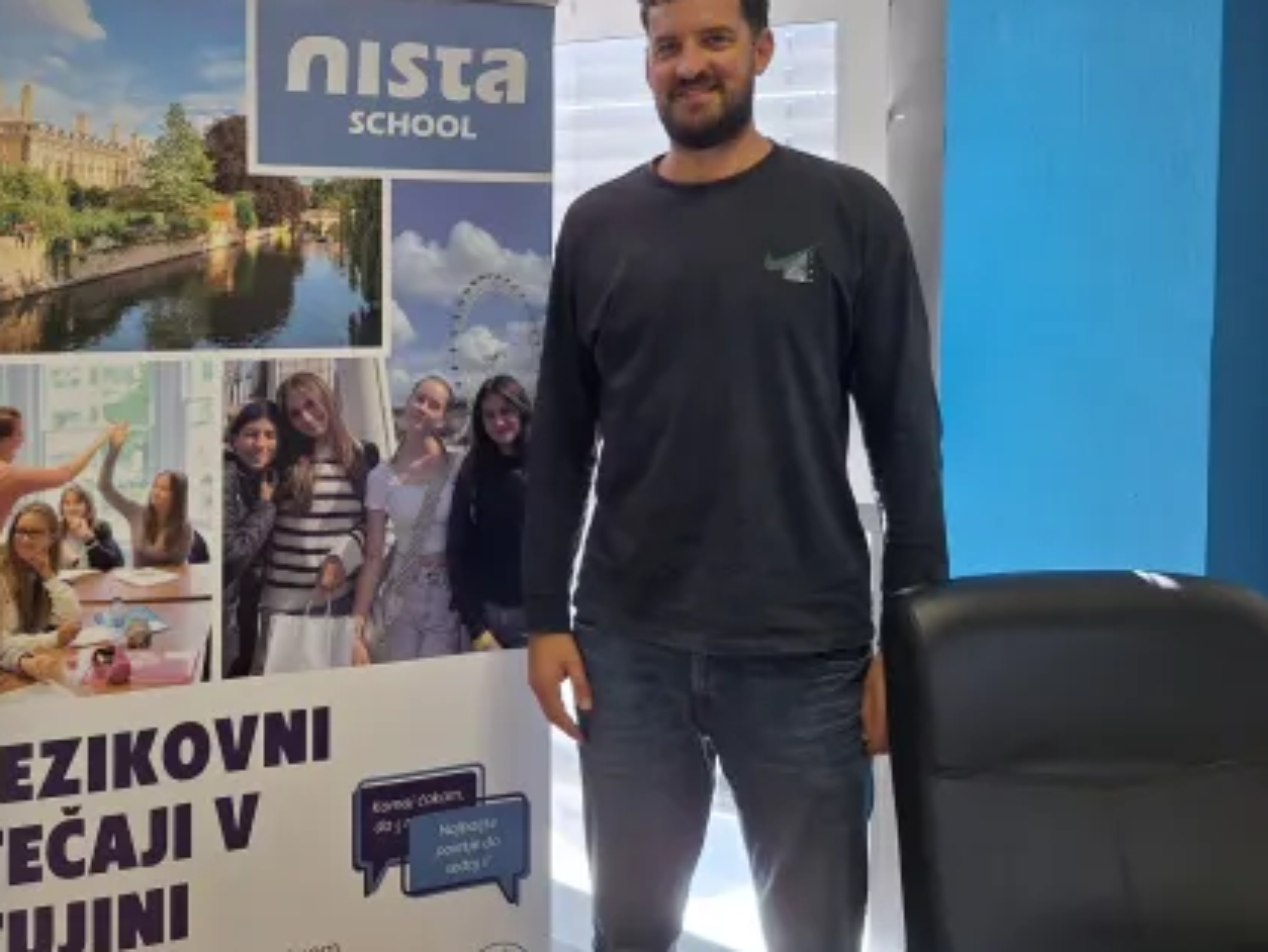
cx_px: 385
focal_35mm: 33
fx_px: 1209
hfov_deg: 53.8
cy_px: 312
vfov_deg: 42.4
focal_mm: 5.54
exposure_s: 1/100
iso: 64
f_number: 1.8
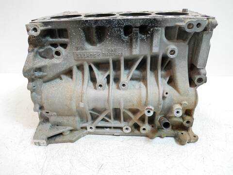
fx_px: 162
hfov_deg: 71.6
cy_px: 88
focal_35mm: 24
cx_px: 116
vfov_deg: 56.8
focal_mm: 12
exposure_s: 1/60
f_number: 3.5
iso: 400
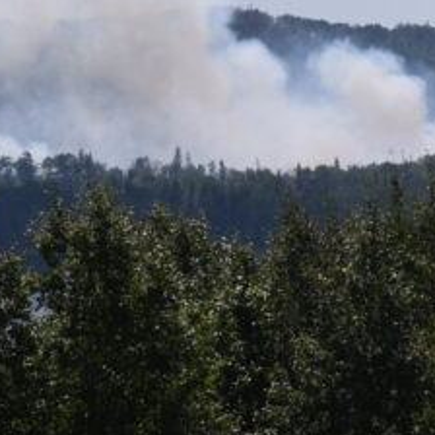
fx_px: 8777
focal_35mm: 617
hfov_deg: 2.8
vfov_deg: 2.8
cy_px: 65
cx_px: 441
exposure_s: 1/800
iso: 320
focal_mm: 155
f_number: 14
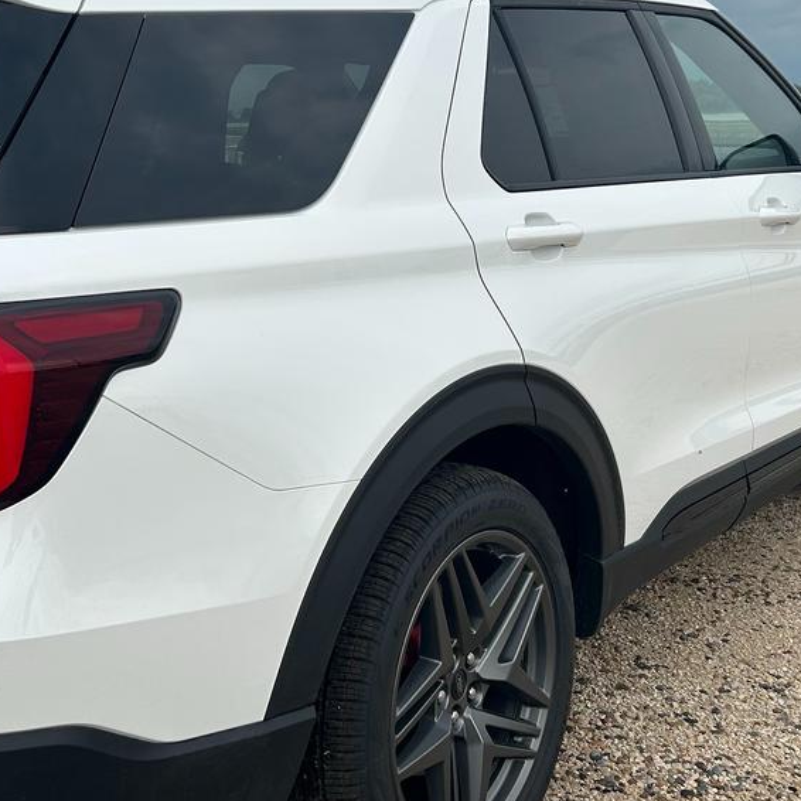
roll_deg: +1.7
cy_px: 314
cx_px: 252
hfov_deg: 32.5
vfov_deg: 32.7
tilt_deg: -7.7
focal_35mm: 52
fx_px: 1361
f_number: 1.5
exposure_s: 1/2571
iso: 50
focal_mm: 5.7
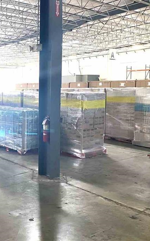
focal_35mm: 41
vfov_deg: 48.1
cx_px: -5
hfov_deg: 29.0
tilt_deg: -3.6
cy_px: 107
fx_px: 268
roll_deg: +0.2
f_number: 1.8
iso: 160
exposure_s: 1/60
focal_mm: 4.25
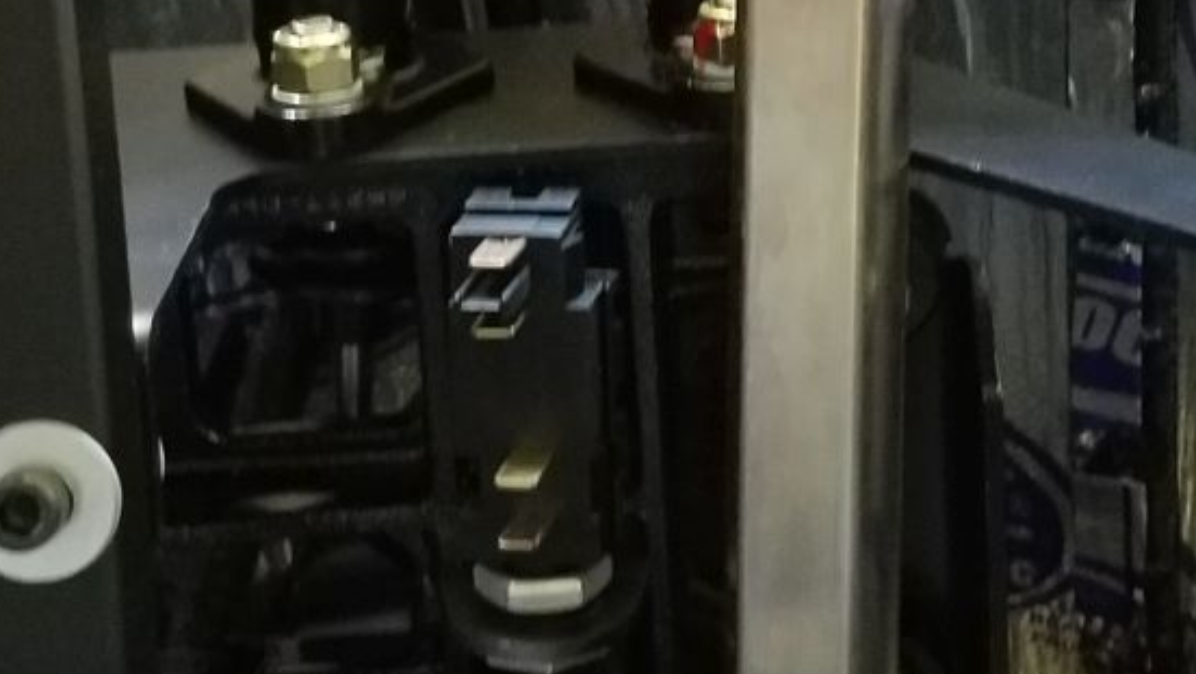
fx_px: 2221
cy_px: 174
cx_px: 680
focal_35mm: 70
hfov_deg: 30.1
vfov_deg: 17.2
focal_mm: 4.2
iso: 800
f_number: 1.7
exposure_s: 1/10
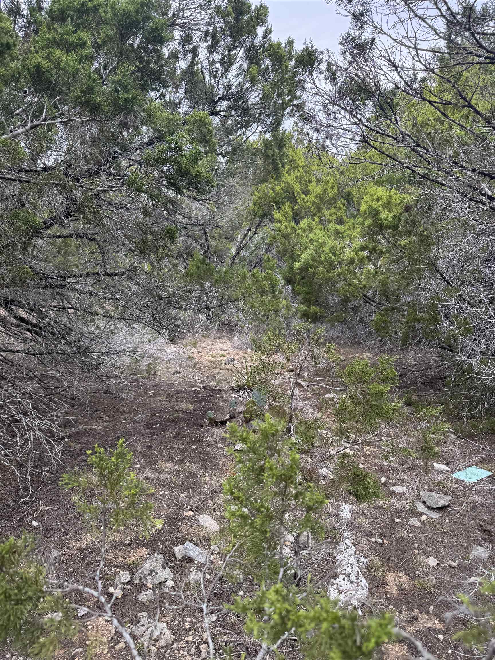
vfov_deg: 71.6
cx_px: 248
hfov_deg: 56.8
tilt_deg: -6.1
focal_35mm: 24
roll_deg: -3.0
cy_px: 330
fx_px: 458
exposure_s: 1/299
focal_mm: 6.76
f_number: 1.78
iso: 80
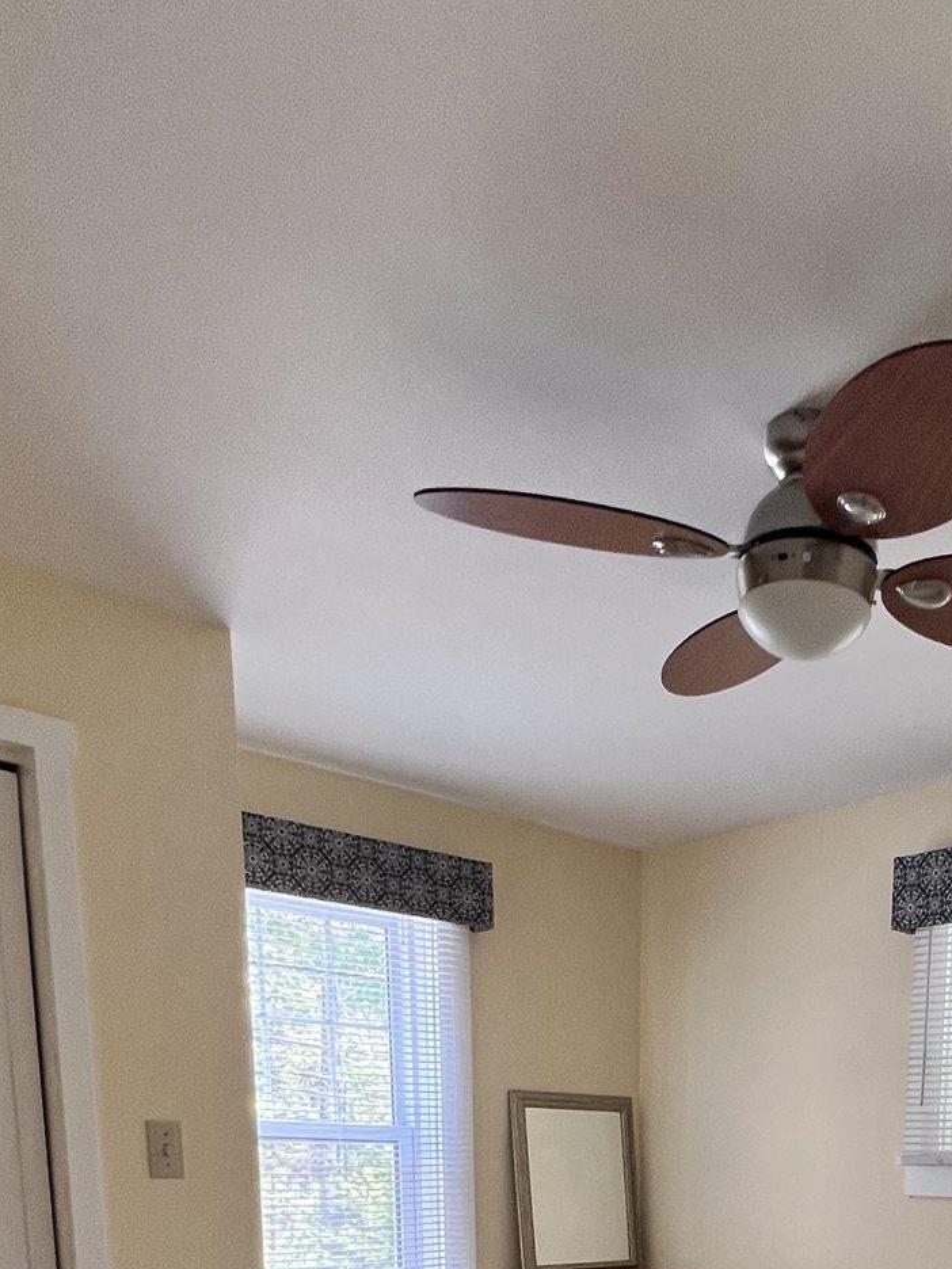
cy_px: 1410
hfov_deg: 42.1
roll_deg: +0.1
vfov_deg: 43.4
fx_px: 1173
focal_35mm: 32
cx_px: 770
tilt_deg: -10.1
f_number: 1.8
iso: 160
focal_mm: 1.57
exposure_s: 1/99
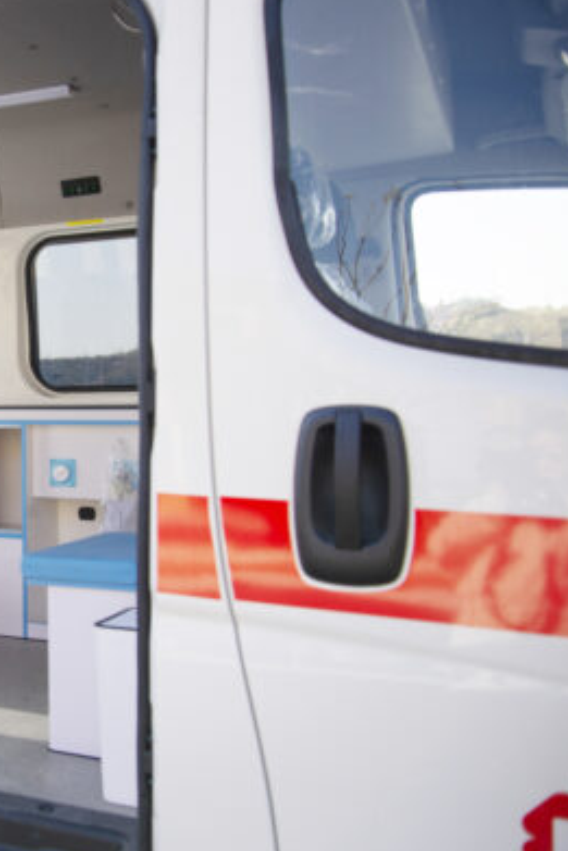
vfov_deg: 45.4
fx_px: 1017
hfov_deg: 28.6
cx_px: -39
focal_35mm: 43
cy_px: 426
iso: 100
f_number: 4
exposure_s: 1/1250
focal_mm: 28
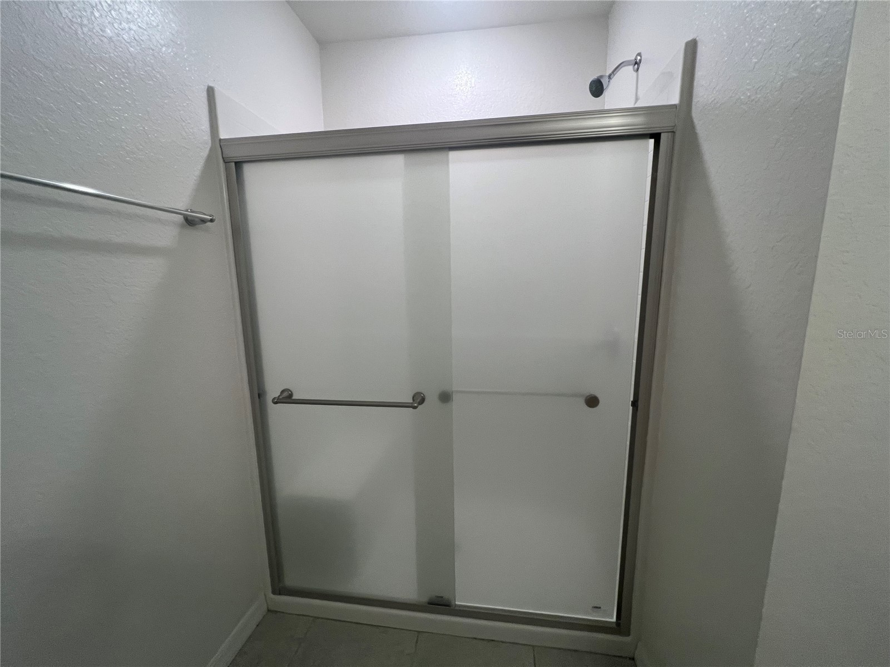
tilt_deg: -5.2
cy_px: 334
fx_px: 334
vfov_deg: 89.9
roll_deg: +1.4
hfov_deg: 106.2
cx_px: 445
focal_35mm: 13
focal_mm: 1.57
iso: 125
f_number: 1.8
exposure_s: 1/120
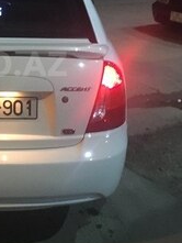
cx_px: -18
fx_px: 455
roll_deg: -1.5
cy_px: 64
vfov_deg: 29.4
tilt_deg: -14.0
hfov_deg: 21.5
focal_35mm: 65
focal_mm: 4.15
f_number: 2.2
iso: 320
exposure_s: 1/17
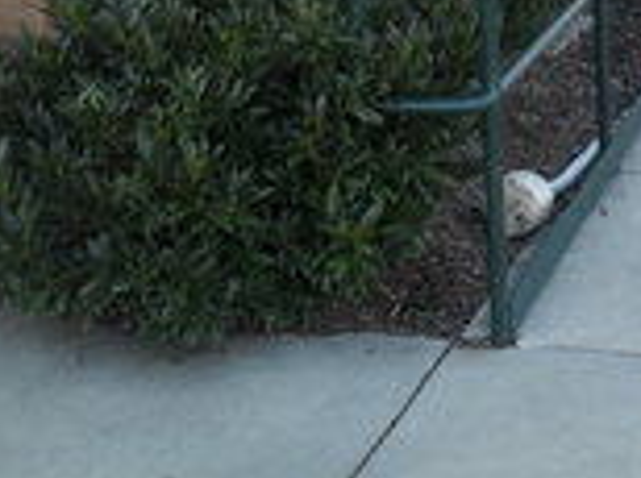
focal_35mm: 91
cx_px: 787
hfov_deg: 20.1
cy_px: -91
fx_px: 1682
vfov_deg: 15.6
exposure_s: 1/125
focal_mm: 6.3
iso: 80
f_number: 3.2
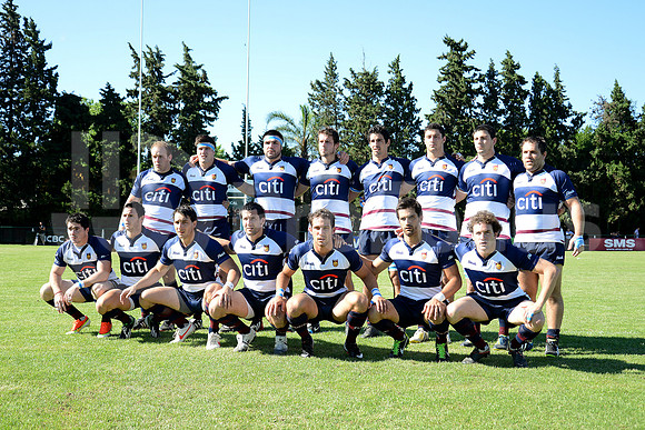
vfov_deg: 37.9
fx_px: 627
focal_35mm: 35
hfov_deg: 54.4
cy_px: 215
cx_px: 322
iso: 250
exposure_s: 1/640
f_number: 4.5
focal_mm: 35
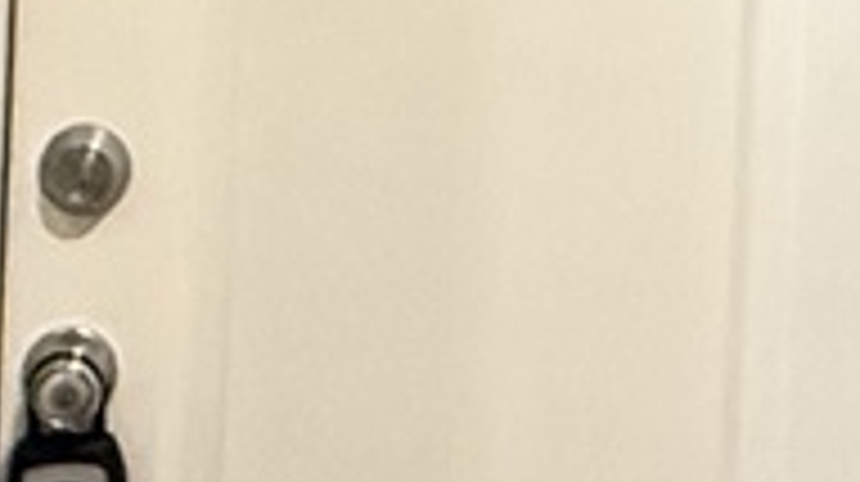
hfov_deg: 18.6
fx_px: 2620
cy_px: -225
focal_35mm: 115
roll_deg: -2.7
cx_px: 441
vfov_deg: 10.2
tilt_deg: -1.5
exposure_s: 1/60
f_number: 2.2
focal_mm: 2.22
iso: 800
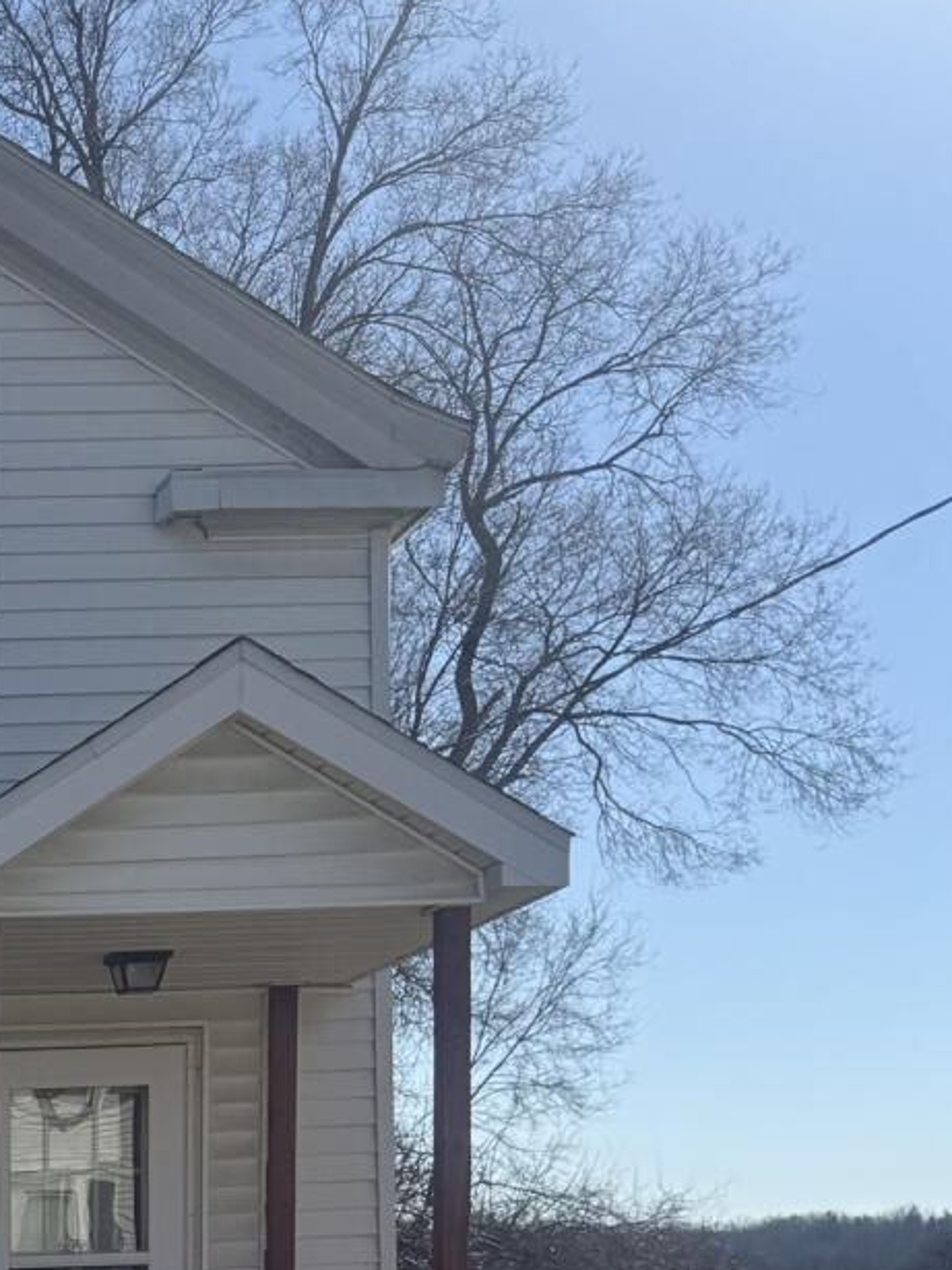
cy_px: 1547
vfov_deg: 22.9
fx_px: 2861
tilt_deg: -5.1
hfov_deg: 16.8
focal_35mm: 78
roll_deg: +1.6
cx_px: -546
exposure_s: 1/4950
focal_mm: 6.76
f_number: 1.78
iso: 80
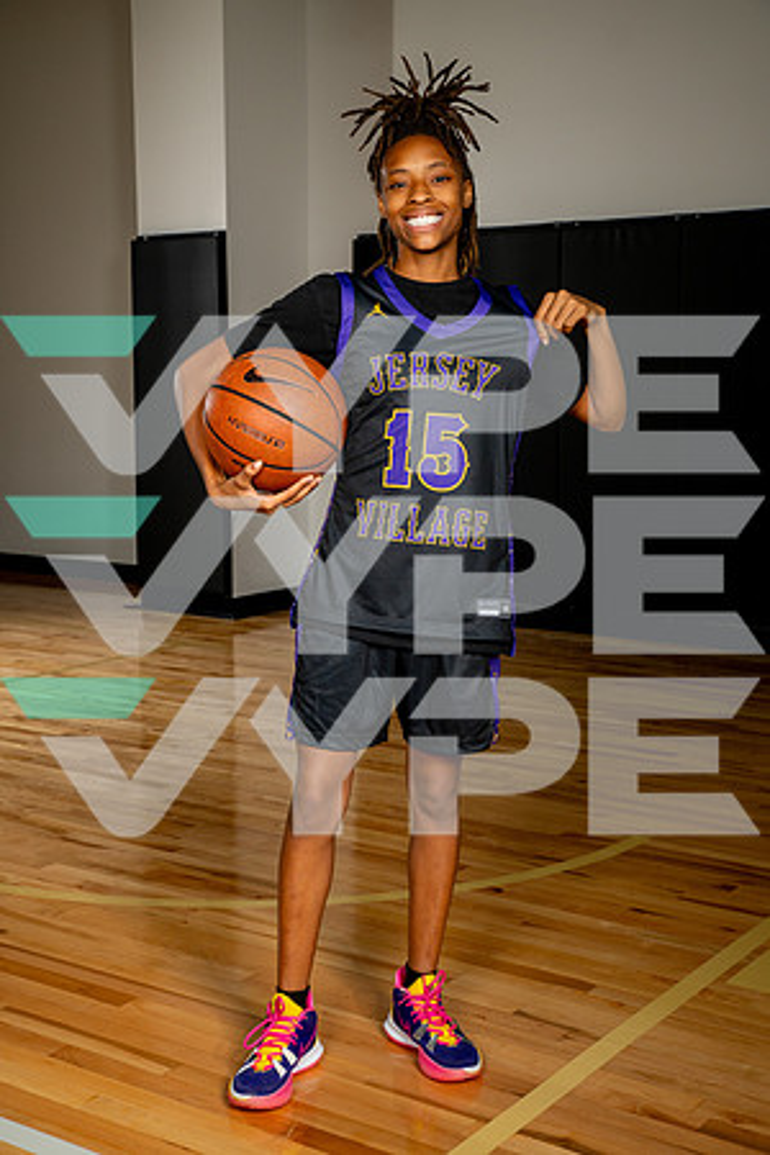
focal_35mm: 50
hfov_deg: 27.0
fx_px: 1604
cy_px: 578
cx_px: 385
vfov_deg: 39.6
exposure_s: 1/500
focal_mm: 50
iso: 250
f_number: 8
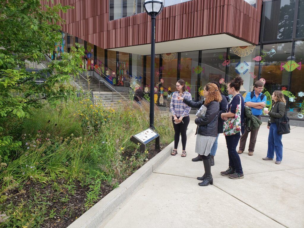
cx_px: 152
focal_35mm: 26
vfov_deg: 53.1
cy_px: 114
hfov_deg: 67.3
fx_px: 228
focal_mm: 4.3
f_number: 2.4
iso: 50
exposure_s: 1/274
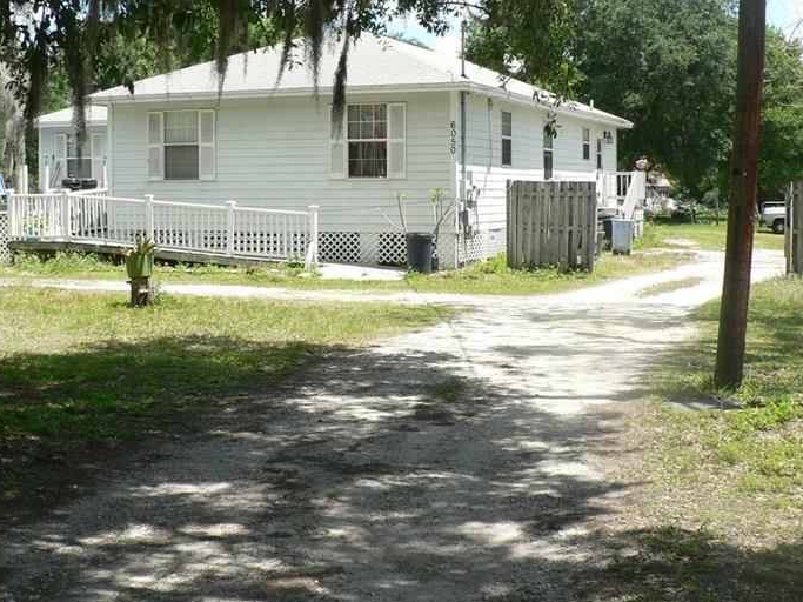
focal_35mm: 54
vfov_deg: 26.9
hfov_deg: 35.5
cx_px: 361
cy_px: 225
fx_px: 1252
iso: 80
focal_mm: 6
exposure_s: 1/250
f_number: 4
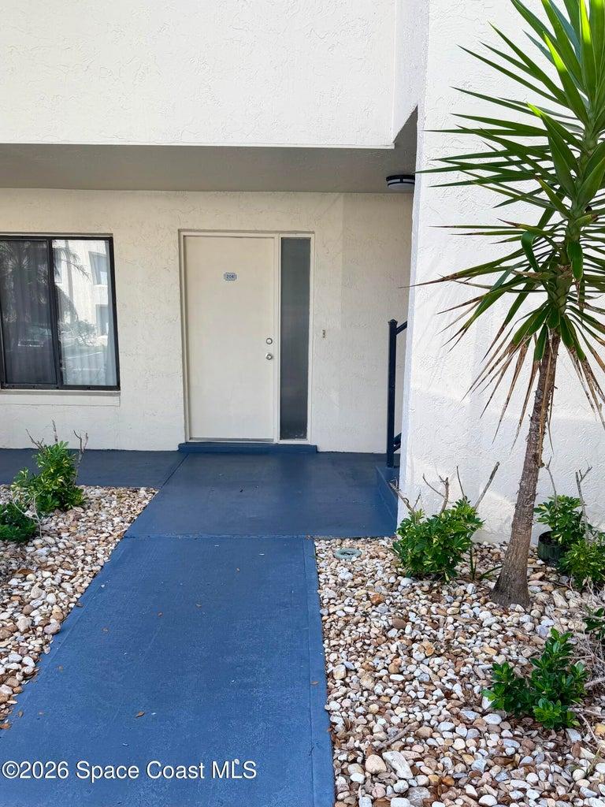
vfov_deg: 71.6
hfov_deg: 56.8
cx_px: 302
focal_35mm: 24
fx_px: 559
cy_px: 404
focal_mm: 6.76
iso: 80
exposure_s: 1/757
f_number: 1.78
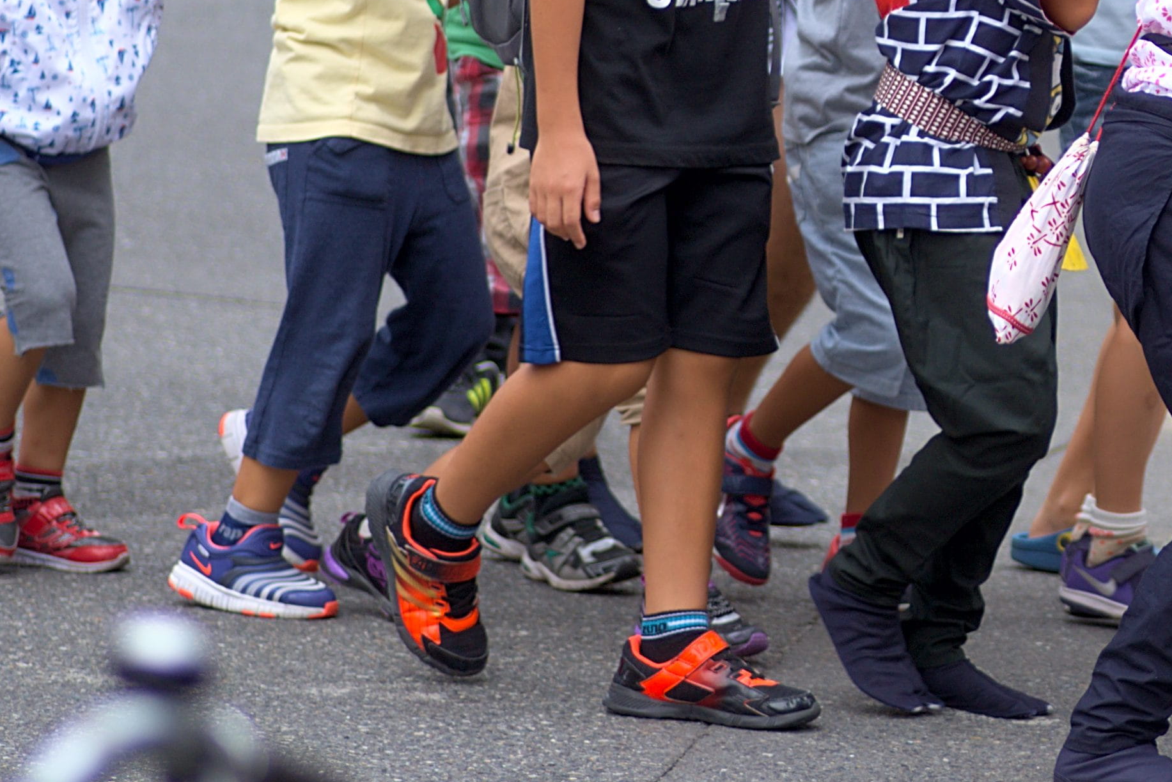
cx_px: 1436
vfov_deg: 4.2
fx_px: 10715
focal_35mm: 329
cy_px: -82
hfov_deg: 6.2
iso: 100
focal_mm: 100
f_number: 2.8
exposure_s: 1/320
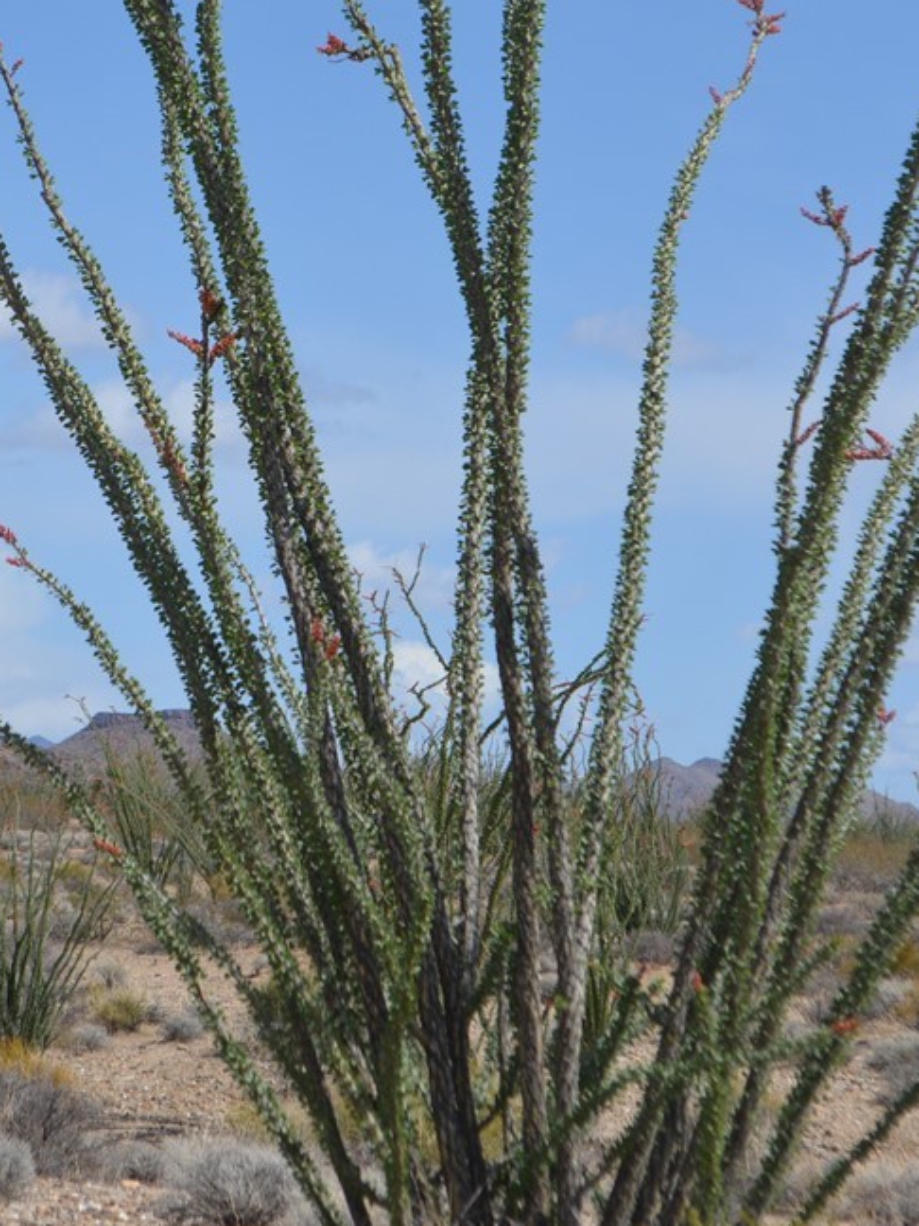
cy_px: 564
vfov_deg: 14.8
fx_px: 4701
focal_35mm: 133
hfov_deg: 11.2
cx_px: 327
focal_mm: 55
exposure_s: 1/2000
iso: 400
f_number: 8
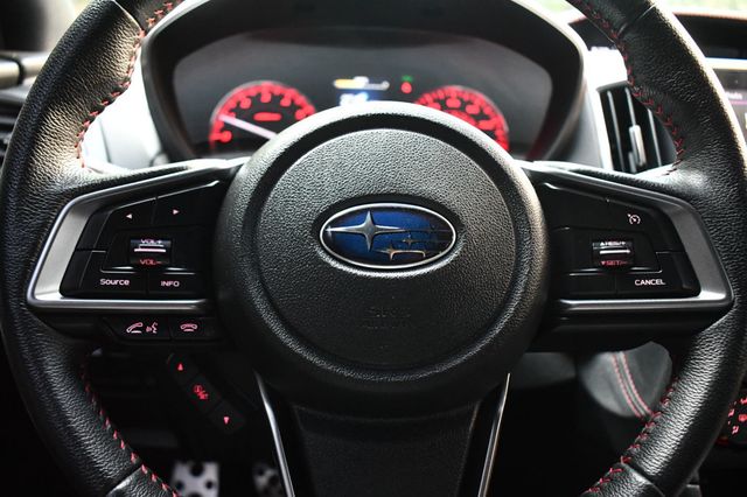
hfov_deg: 60.3
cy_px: 248
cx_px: 374
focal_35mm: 31
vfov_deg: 42.3
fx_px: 643
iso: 3200
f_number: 3.8
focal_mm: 21
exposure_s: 1/100
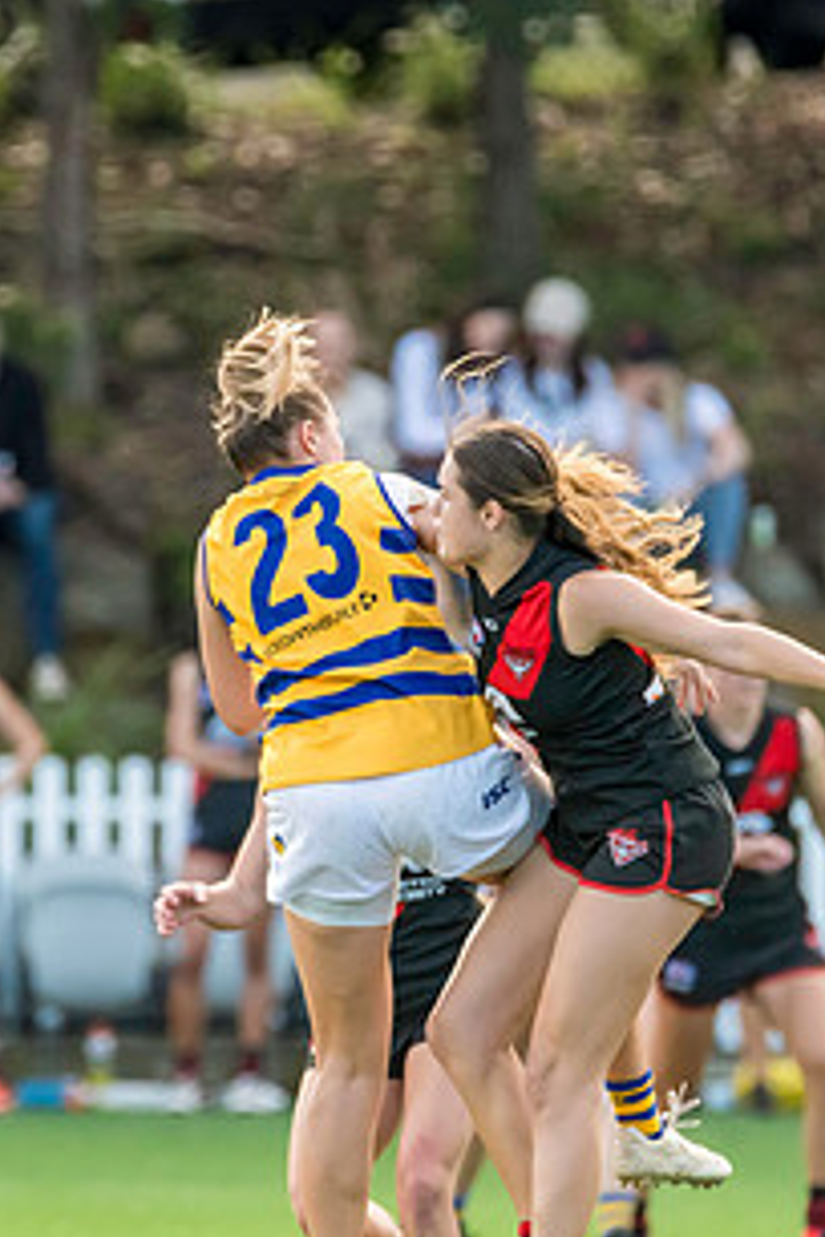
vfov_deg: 1.7
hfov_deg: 1.1
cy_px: 655
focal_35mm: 1221
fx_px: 41969
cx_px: 322
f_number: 6.3
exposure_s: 1/1600
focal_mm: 600
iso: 3200
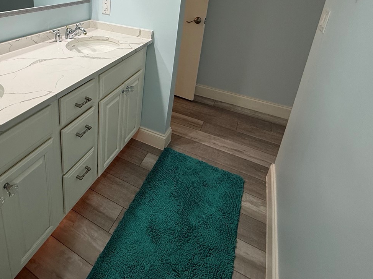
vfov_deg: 54.4
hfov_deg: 71.5
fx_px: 248
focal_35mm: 23
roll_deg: -2.2
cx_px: 120
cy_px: 51
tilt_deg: -19.2
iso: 125
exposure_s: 1/120
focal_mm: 2.22
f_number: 2.2
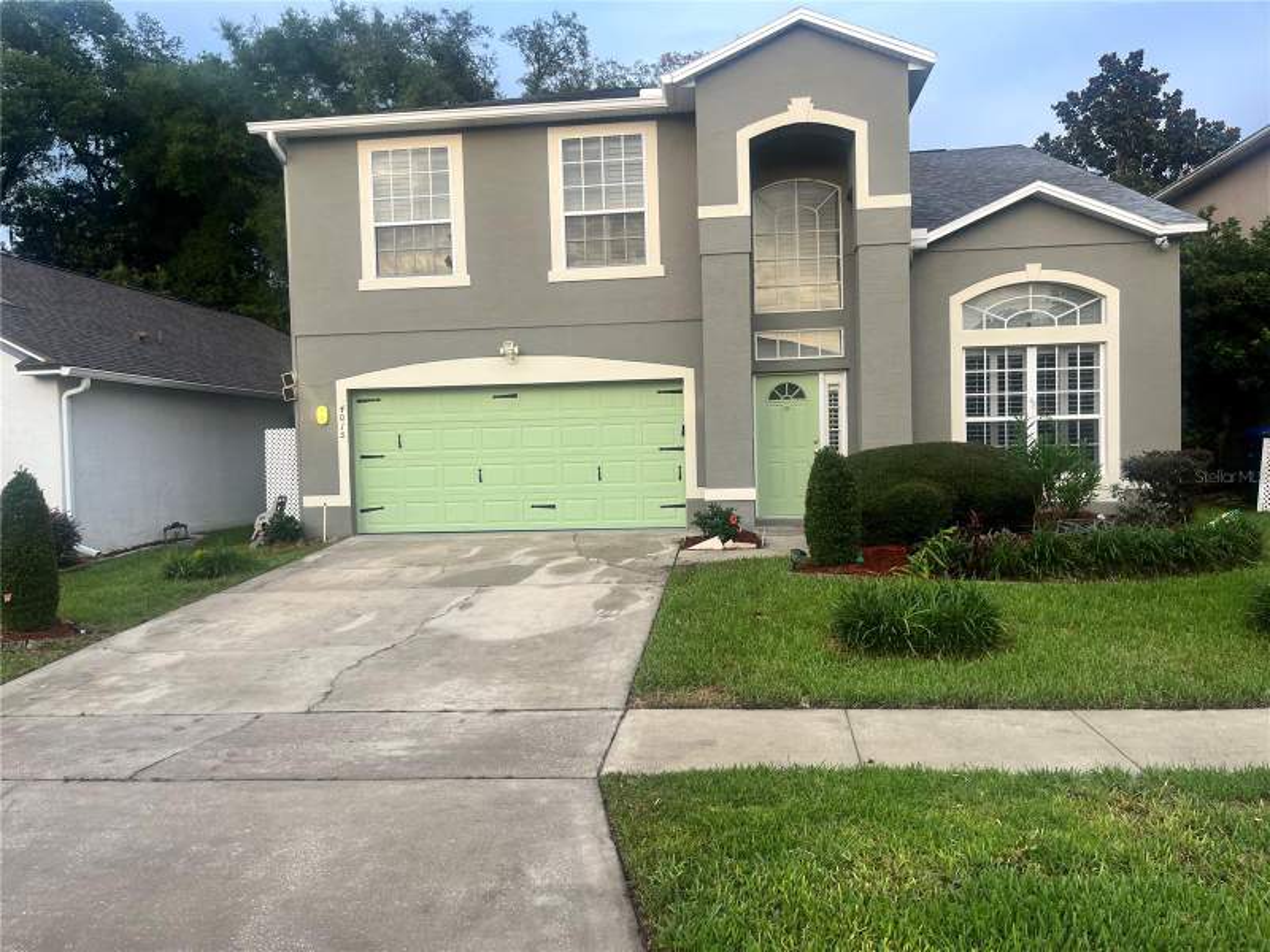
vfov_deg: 53.1
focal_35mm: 26
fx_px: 954
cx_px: 635
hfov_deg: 67.3
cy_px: 476
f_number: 1.6
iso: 40
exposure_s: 1/121
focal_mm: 5.1
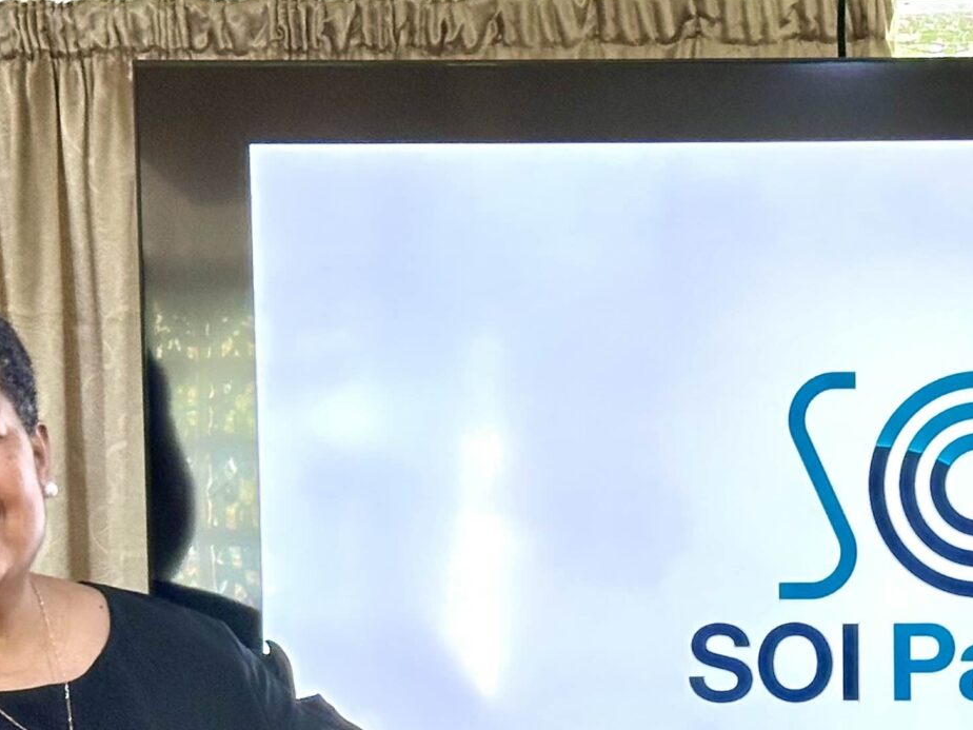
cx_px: 874
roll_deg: +0.9
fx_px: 3738
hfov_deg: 14.7
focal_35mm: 133
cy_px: 806
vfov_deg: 11.0
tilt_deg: -4.9
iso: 100
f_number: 1.78
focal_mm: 6.86
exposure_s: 1/60
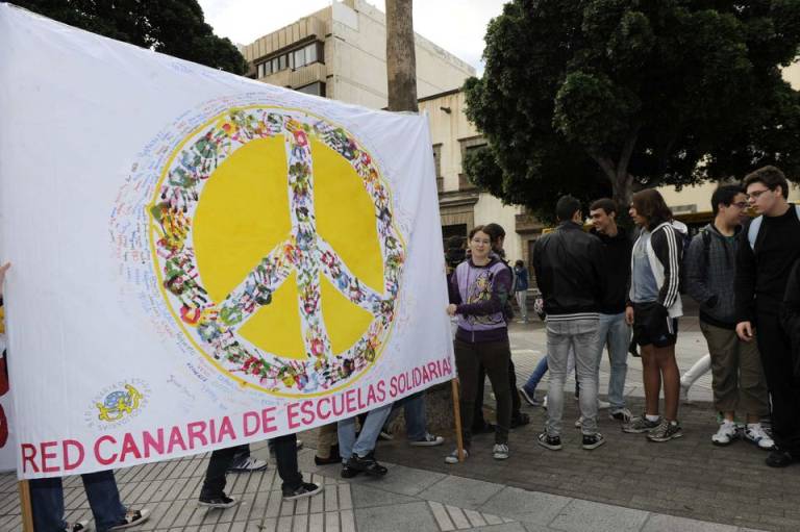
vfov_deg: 53.1
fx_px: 533
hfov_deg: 73.8
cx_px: 400
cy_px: 266
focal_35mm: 24
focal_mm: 24
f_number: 7.1
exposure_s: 1/200
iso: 200
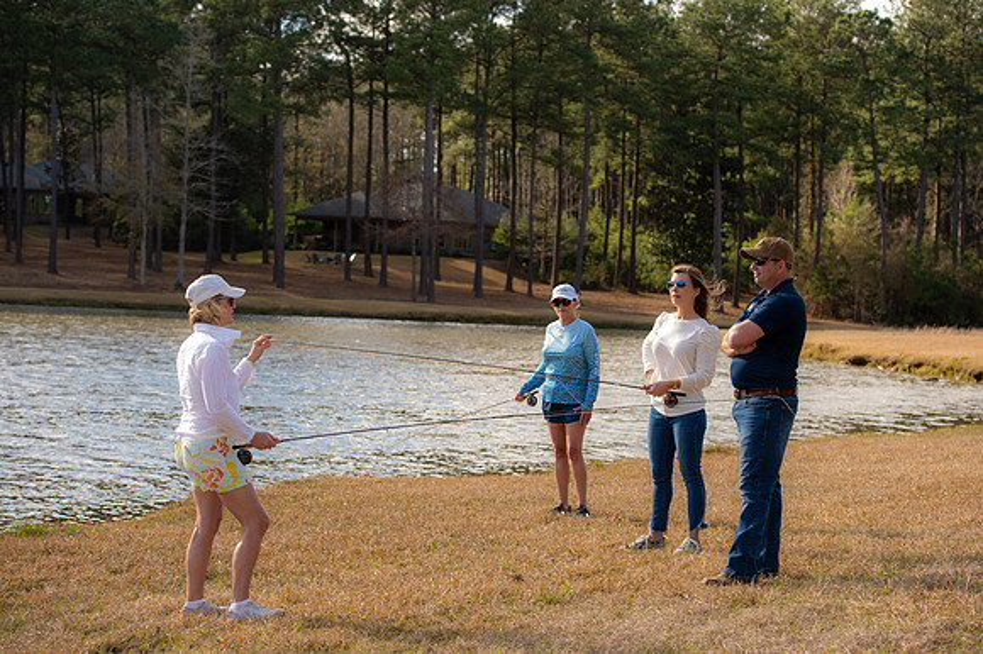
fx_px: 2129
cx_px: 492
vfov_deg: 17.5
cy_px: 327
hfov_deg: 26.0
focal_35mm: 78
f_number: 5.6
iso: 50
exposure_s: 1/125
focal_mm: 78
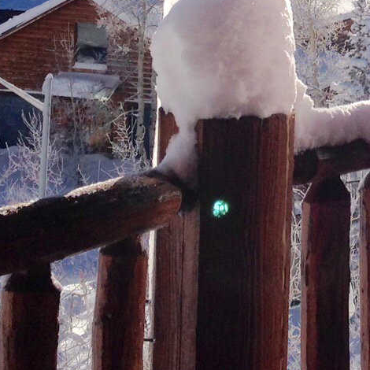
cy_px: -150
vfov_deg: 13.1
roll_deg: -1.6
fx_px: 1536
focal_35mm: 127
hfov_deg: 13.2
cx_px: 496
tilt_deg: -4.0
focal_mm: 4.12
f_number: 2.4
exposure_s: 1/3390
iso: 50
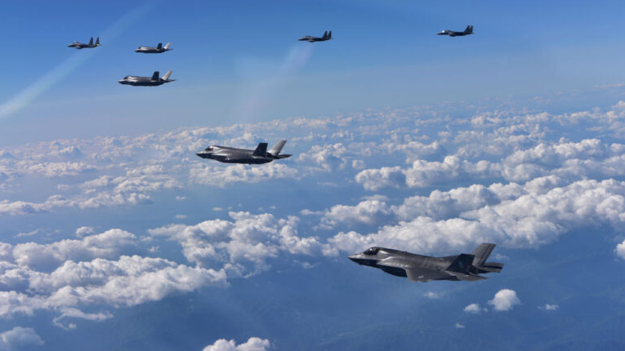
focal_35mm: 61
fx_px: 1011
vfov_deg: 19.7
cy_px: 147
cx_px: 312
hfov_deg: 34.4
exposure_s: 1/500
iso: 100
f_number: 9
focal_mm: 58
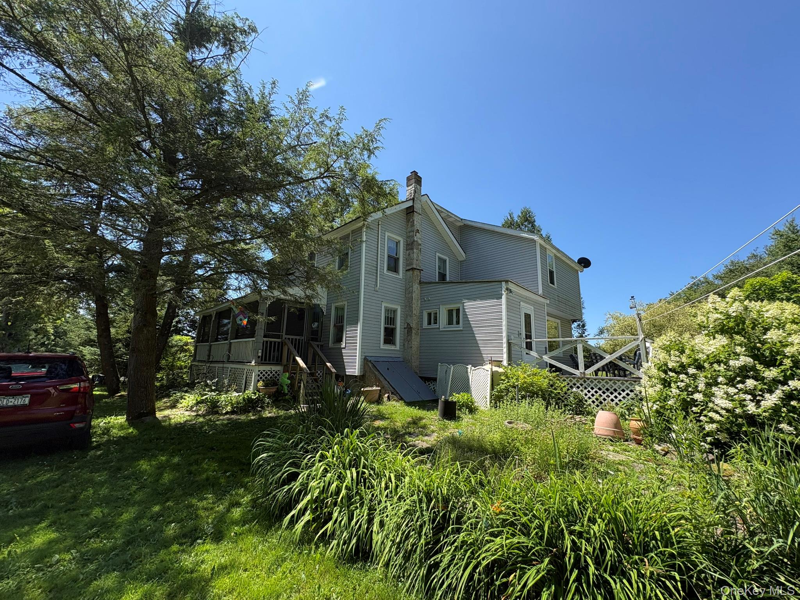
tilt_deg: +10.2
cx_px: 400
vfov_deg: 85.7
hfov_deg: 102.1
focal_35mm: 14
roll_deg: -2.2
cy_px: 300
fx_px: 324
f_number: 2.2
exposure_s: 1/675
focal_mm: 2.22
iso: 40
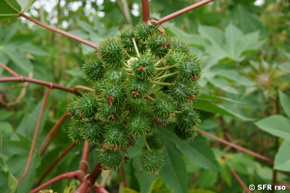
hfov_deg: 37.9
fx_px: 422
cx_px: 145
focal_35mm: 52
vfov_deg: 25.7
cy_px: 96
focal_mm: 35
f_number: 7.1
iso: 200
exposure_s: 1/80
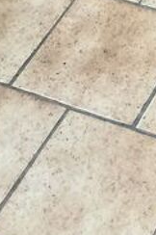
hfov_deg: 8.8
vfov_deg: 11.4
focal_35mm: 148
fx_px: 965
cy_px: -333
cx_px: 285
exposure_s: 1/50
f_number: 1.8
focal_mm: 3.98
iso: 64
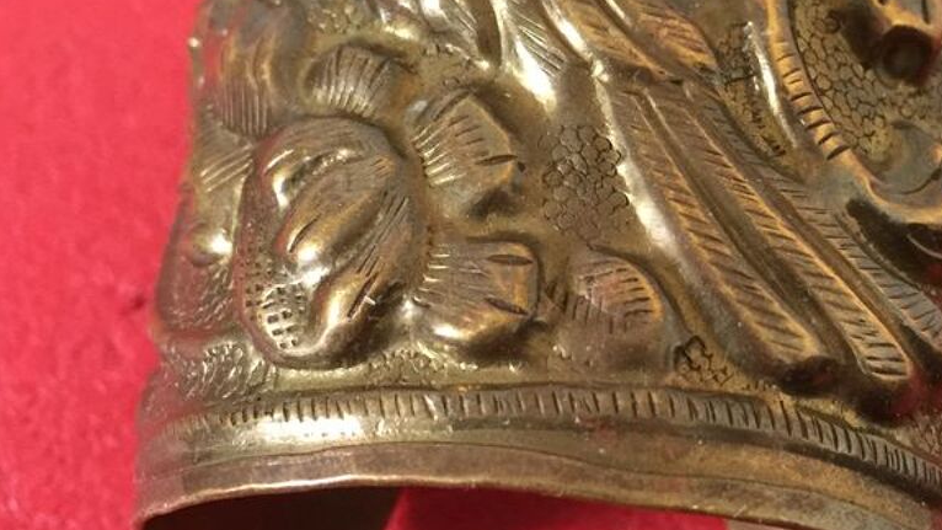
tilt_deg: -58.2
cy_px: 119
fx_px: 1374
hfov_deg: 37.7
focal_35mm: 55
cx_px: 572
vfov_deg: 21.6
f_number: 2.2
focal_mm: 4.15
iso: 125
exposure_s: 1/17
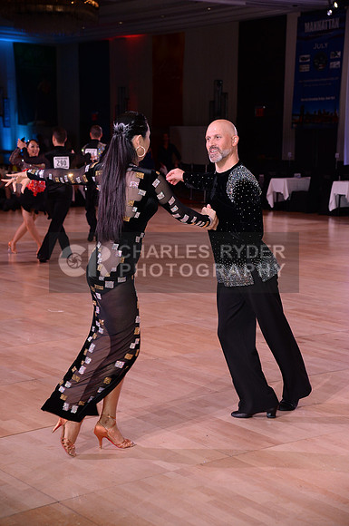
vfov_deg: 30.6
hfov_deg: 20.6
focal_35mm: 66
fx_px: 963
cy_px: 263
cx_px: 174
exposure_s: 1/200
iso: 1600
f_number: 5.6
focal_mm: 66
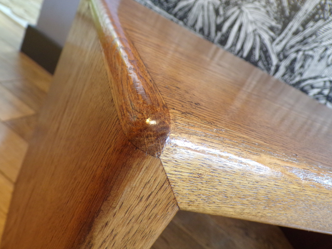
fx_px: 269
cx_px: 166
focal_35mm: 28
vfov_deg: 49.7
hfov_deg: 63.4
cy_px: 124
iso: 265
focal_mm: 5
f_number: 3.1
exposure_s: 1/17
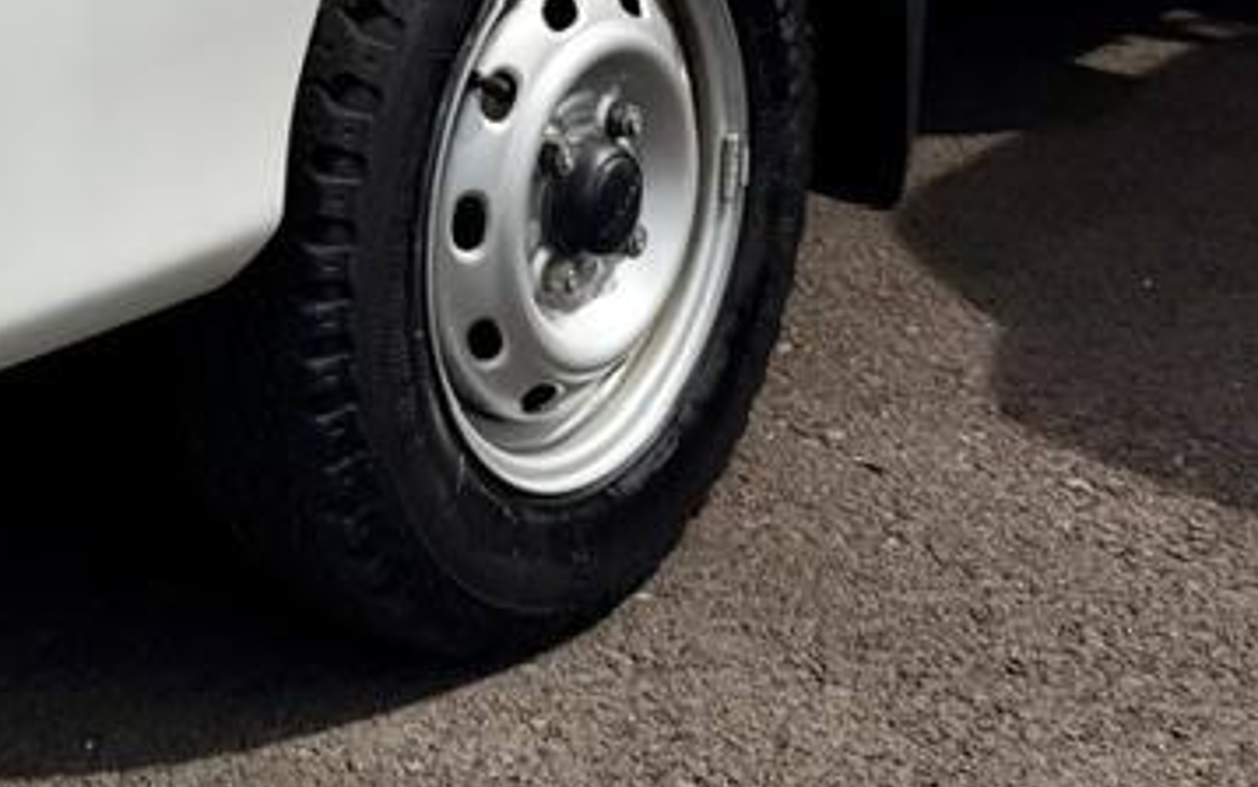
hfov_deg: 22.3
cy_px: -713
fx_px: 3121
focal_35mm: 91
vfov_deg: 12.8
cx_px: 148
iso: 80
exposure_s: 1/9091
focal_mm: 6.76
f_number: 1.78
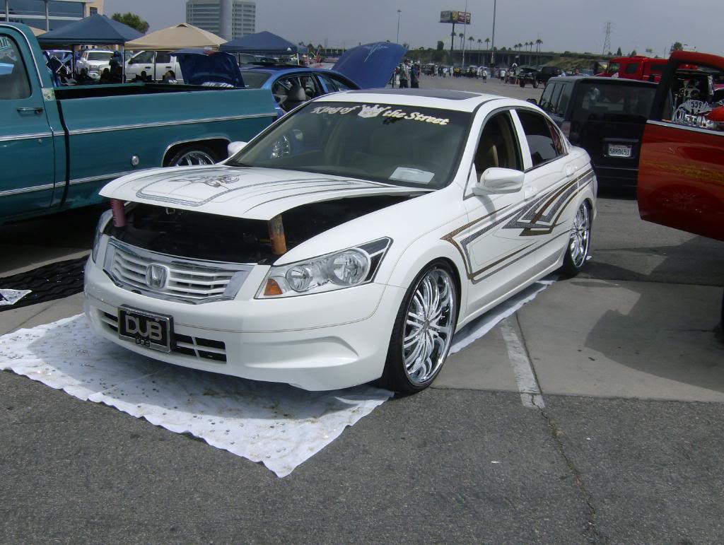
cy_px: 272
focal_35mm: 36
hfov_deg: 51.3
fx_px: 754
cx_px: 362
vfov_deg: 39.7
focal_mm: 6
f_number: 4.7
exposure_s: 1/2000
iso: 100
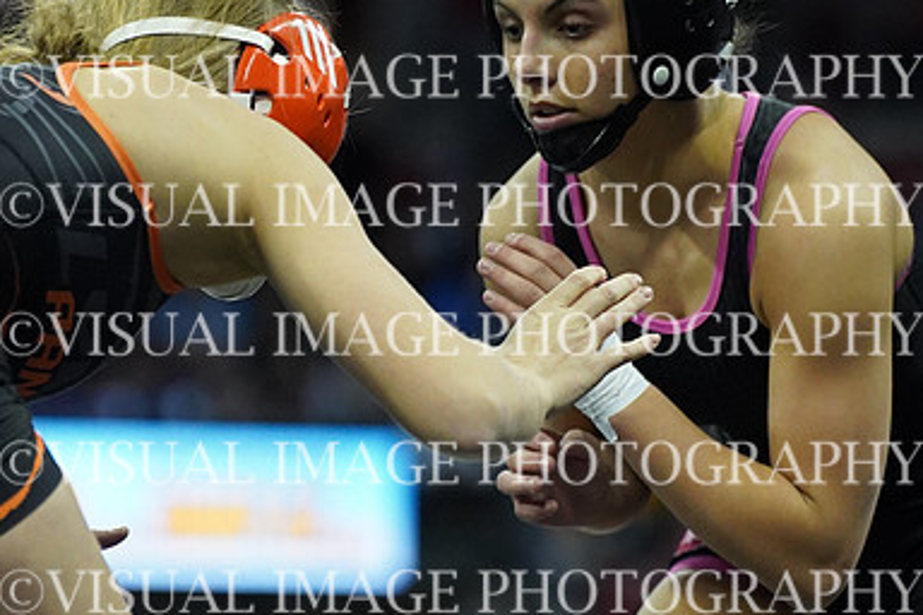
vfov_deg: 4.0
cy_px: 526
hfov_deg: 6.1
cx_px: 462
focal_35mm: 340
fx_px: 8717
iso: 6400
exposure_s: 1/1250
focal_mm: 150
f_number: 2.8
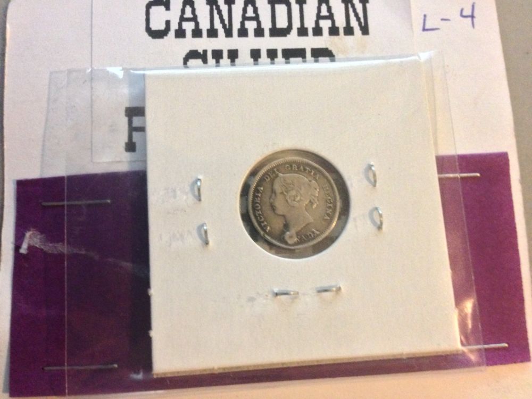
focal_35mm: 33
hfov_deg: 55.4
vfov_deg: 42.9
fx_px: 507
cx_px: 266
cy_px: 200
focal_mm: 4.12
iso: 500
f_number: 2.4
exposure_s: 1/15
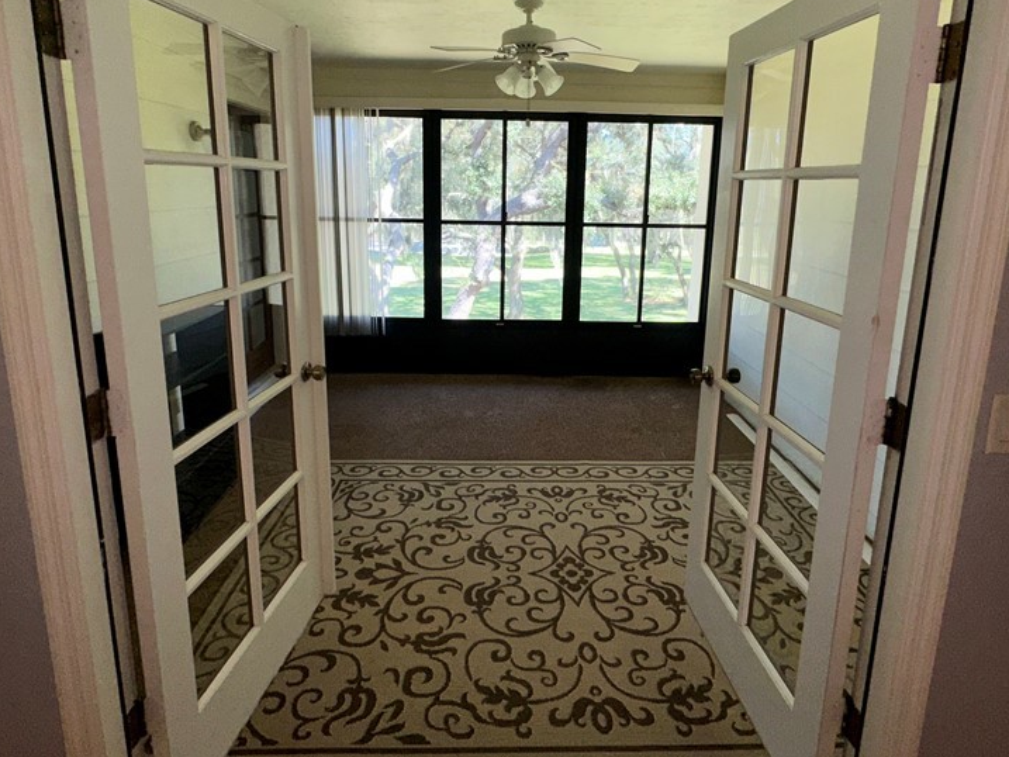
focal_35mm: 20
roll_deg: -0.6
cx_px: 514
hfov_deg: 81.7
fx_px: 583
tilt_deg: -10.6
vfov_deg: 65.2
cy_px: 293
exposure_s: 1/122
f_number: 2.2
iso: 32
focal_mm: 2.22
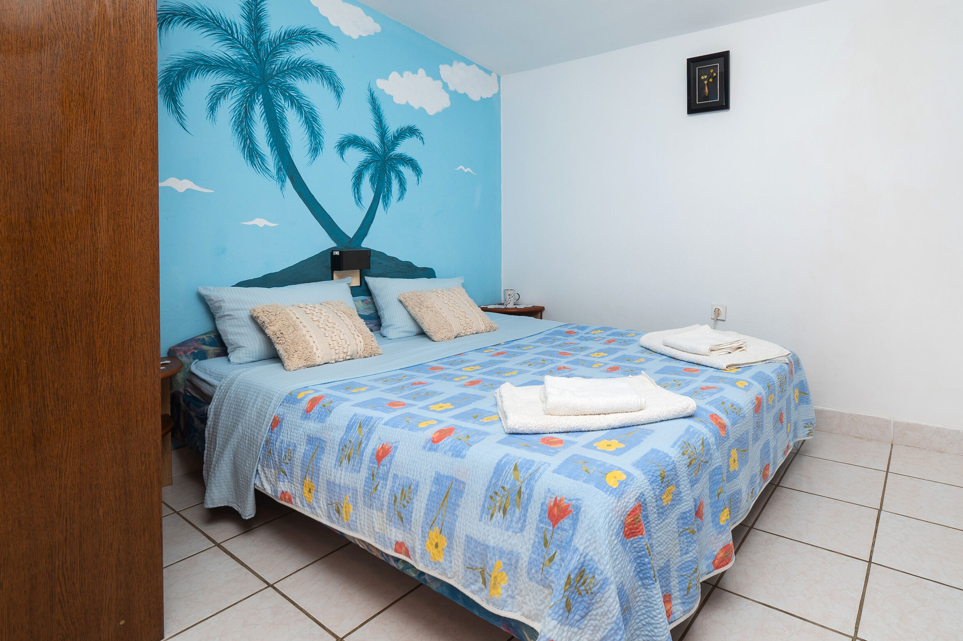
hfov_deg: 89.1
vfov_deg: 66.7
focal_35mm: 18
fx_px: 481
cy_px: 259
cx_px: 570
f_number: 8
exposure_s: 1/100
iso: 125
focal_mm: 10
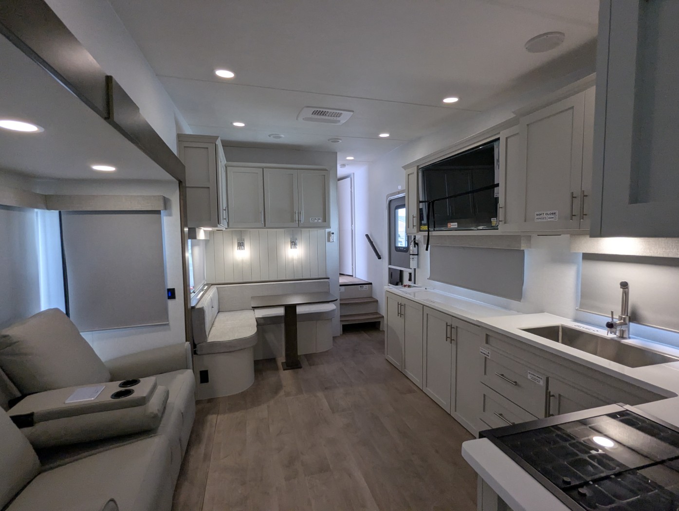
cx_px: 340
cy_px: 256
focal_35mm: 16
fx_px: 314
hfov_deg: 94.4
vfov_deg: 78.2
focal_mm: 2.35
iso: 234
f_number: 2.2
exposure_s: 1/92.7
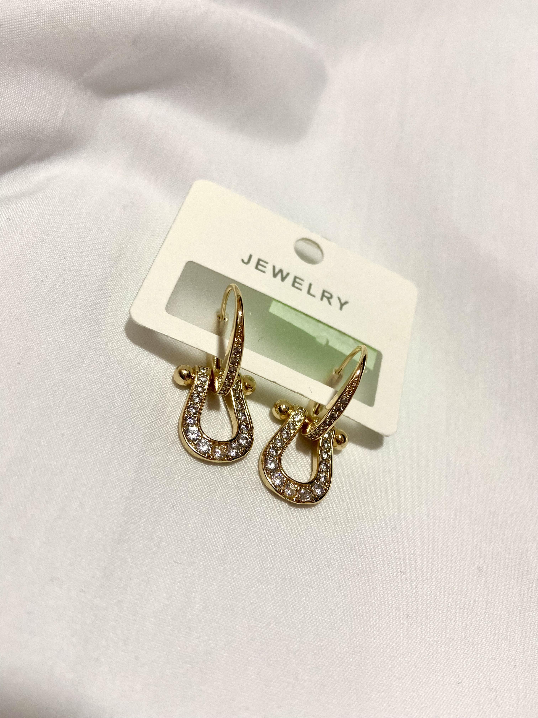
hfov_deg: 53.1
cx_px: 269
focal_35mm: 26
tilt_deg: -46.5
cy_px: 359
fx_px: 539
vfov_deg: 67.3
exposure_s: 1/50
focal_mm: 4.25
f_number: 1.8
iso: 100
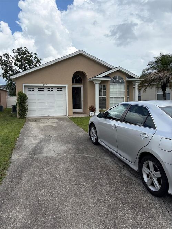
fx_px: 172
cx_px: 86
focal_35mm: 26
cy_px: 114
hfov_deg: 53.0
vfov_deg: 67.3
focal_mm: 5.96
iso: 50
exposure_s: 1/4950
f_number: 1.6
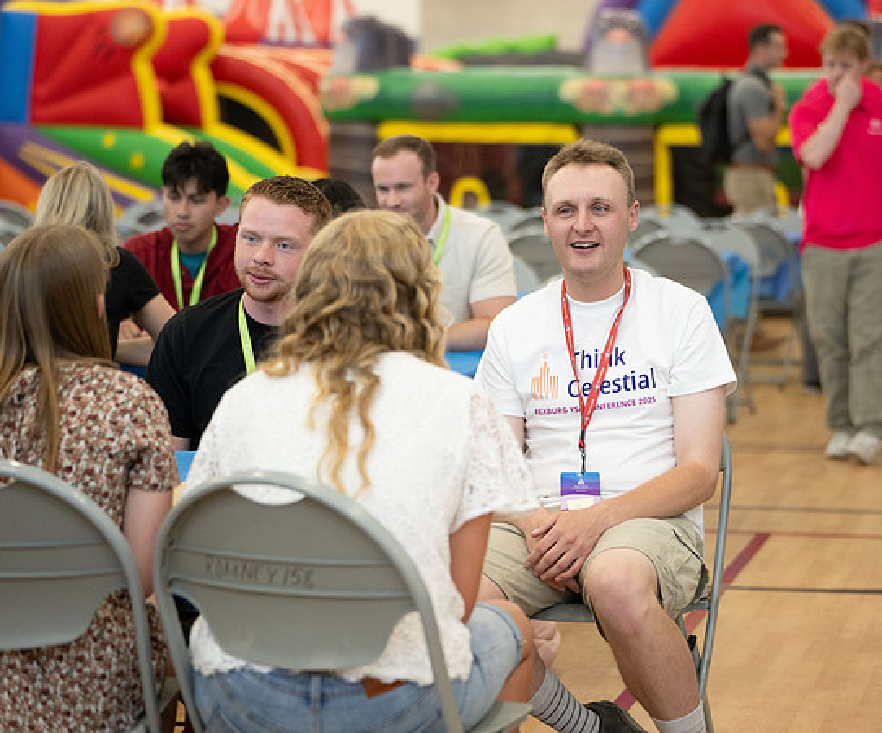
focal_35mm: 110
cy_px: 366
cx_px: 551
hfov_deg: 17.2
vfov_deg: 14.3
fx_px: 2917
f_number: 2.8
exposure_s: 1/250
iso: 800
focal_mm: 95
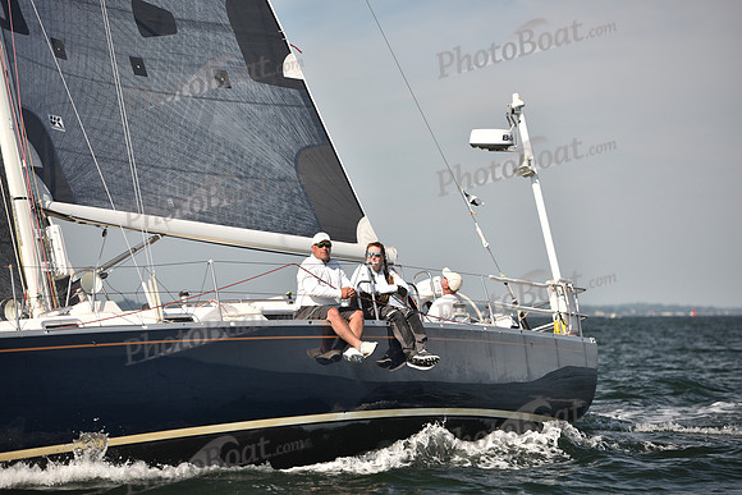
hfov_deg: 14.7
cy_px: 248
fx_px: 2886
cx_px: 371
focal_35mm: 140
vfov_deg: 9.8
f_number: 4
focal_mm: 140
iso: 250
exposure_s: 1/1250
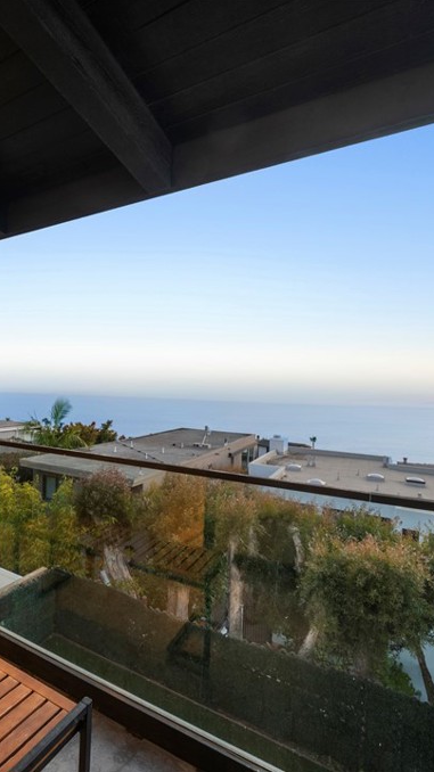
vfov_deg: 89.6
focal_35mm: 19
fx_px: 389
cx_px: 100
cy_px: 384
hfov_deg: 55.1
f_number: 8
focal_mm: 12
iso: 200
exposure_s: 1/1.25
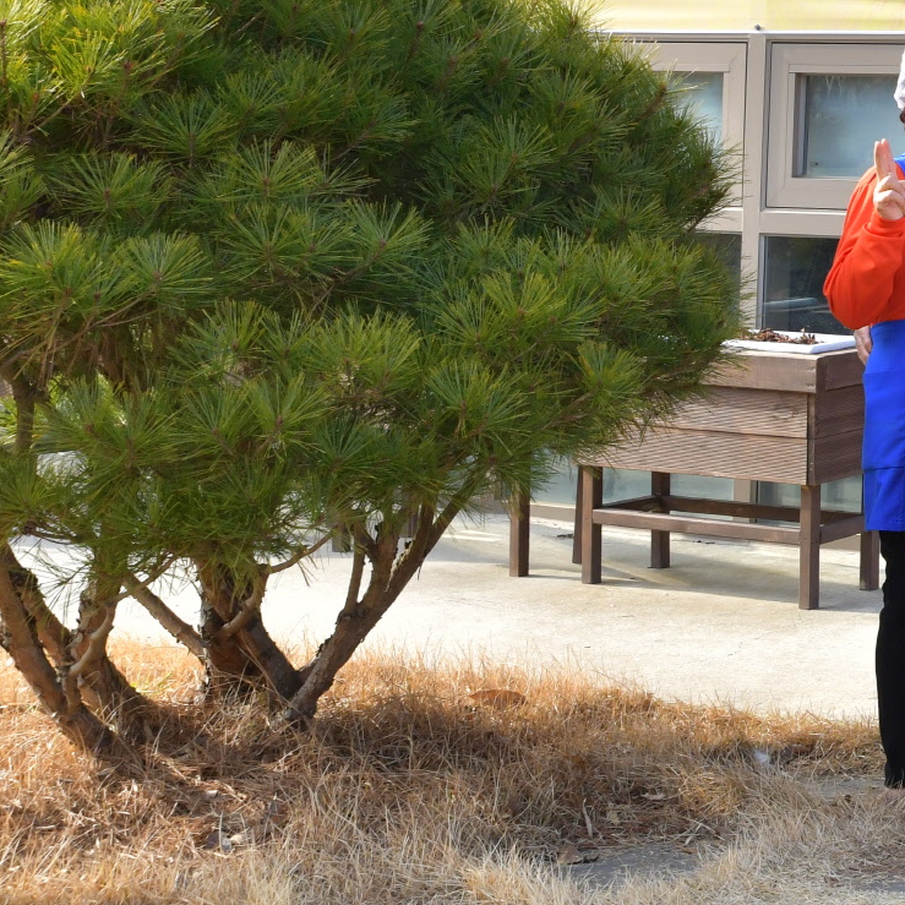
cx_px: 1732
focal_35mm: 100
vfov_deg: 16.7
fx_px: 2958
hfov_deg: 14.7
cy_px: -146
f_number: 6.3
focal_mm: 29
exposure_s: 1/500
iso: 640
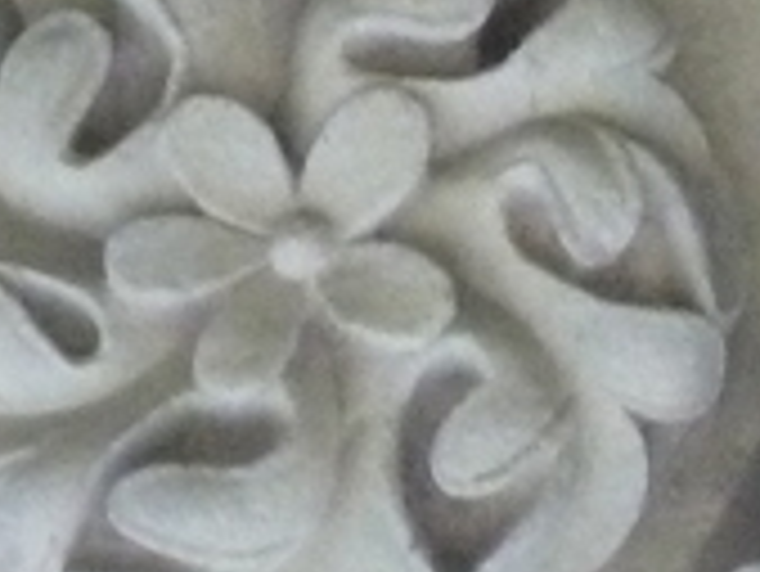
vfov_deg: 2.9
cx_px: 1745
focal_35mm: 510
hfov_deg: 3.8
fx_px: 11205
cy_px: 932
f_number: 4.1
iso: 800
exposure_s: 1/13
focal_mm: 11.9
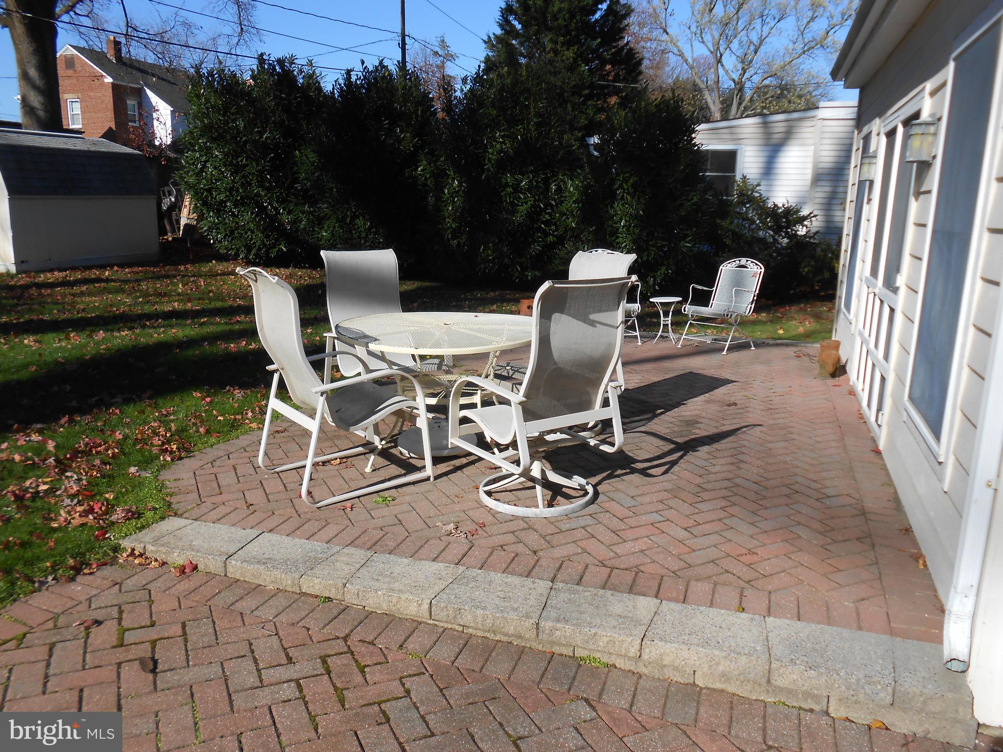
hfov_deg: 67.3
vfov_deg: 53.1
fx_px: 753
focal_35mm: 26
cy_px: 376
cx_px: 502
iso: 80
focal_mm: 4.6
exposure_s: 1/1000
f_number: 3.5
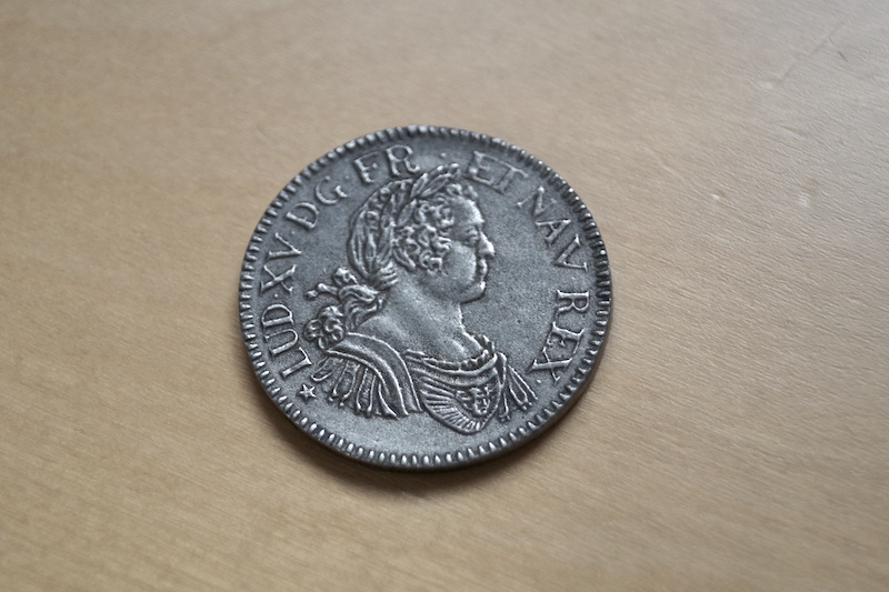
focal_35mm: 82
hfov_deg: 24.6
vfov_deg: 16.5
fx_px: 2037
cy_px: 296
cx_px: 444
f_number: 5.6
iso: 1000
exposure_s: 1/100
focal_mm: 55
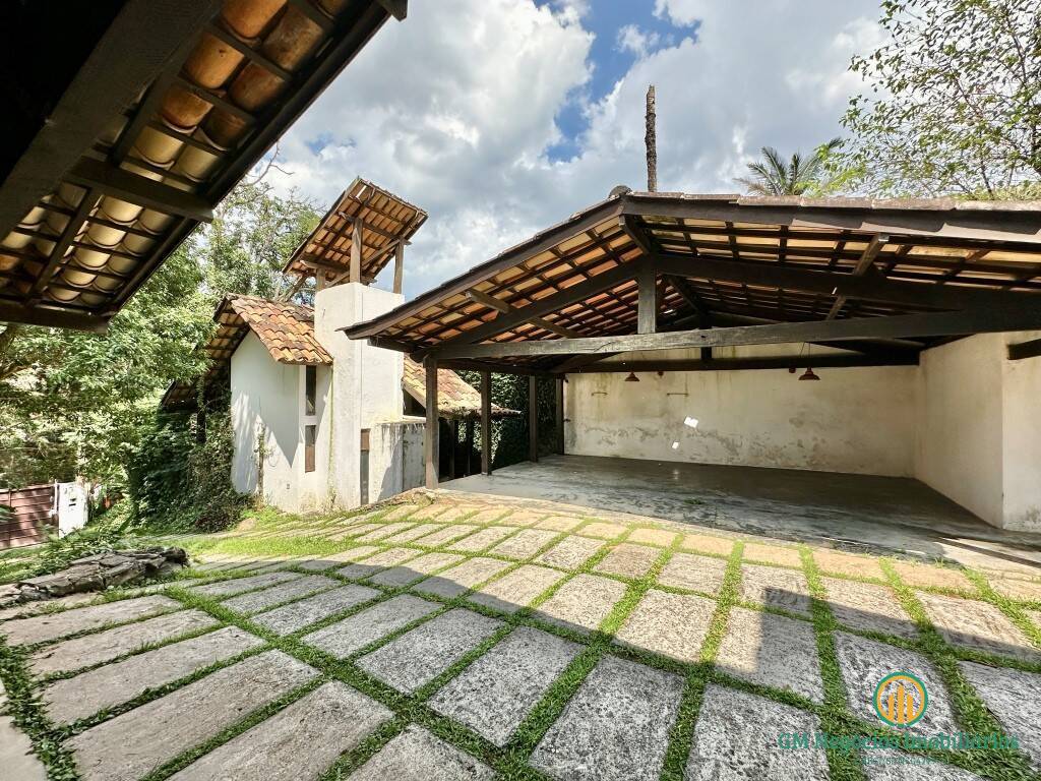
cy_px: 390
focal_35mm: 14
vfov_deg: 85.7
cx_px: 520
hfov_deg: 102.1
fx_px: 421
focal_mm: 2.22
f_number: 2.2
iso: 50
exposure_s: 1/1435
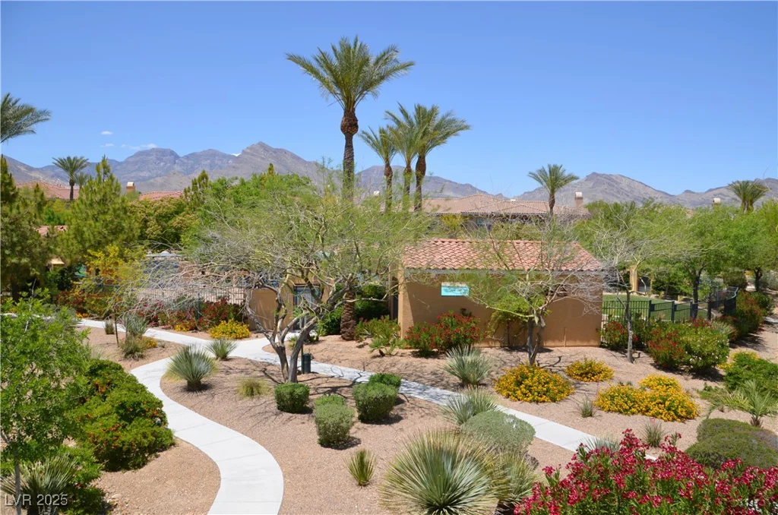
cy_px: 258
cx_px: 389
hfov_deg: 67.5
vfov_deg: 47.7
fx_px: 582
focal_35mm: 27
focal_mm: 18
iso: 100
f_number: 9
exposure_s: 1/320
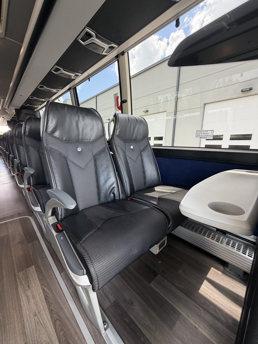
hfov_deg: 85.7
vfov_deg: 102.1
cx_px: 129
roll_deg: -2.3
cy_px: 172
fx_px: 139
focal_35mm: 14
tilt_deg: -10.5
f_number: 2.2
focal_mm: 2.22
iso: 200
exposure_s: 1/121
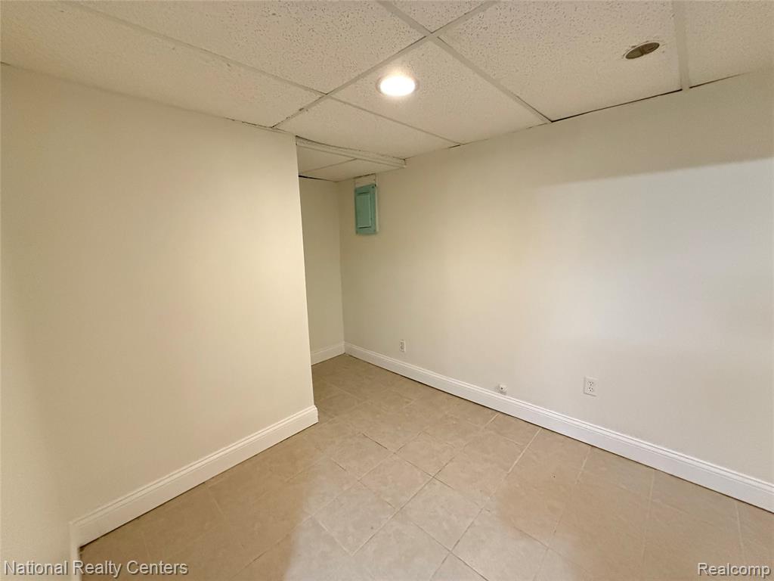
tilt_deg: -8.5
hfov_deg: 102.1
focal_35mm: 14
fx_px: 313
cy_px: 290
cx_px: 387
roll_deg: +1.3
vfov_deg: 85.7
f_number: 2.2
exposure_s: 1/60
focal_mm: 2.22
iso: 1000
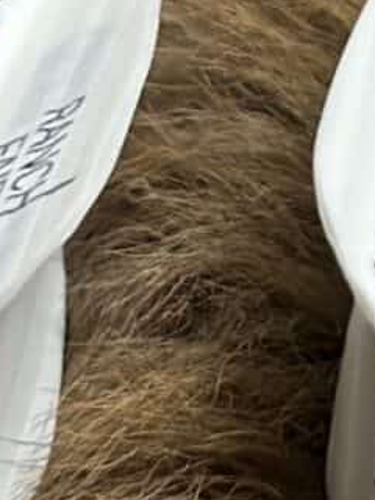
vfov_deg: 6.4
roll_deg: -5.0
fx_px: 4434
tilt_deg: -26.0
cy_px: -280
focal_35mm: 307
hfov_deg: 4.8
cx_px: 561
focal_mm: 6.86
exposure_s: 1/60
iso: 200
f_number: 1.78
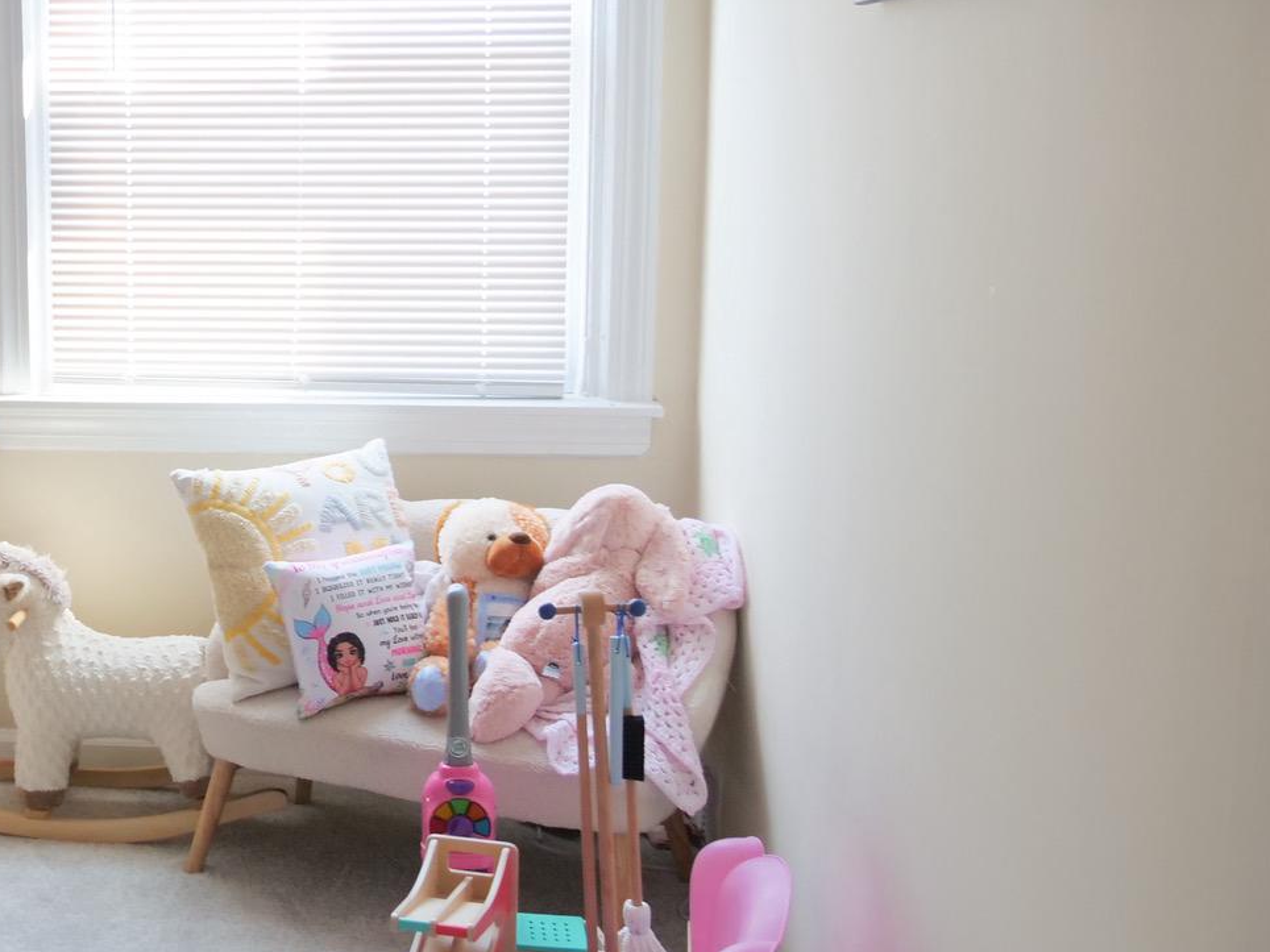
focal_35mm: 51
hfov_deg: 35.2
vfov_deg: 28.5
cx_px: 115
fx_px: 1871
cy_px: 373
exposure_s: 1/80
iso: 200
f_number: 2.8
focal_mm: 12
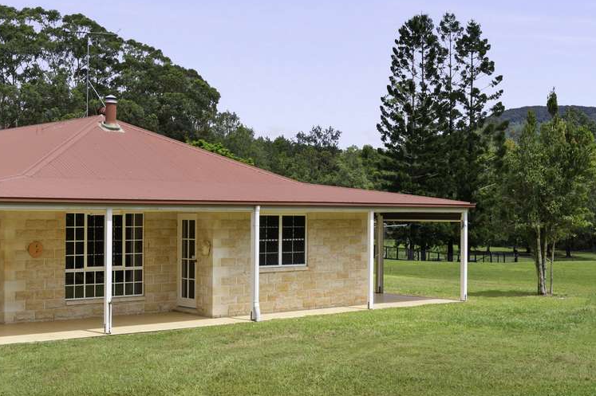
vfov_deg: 25.0
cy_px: 206
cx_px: 374
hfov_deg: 36.7
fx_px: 893
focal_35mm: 54
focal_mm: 21
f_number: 9
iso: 125
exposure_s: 1/320
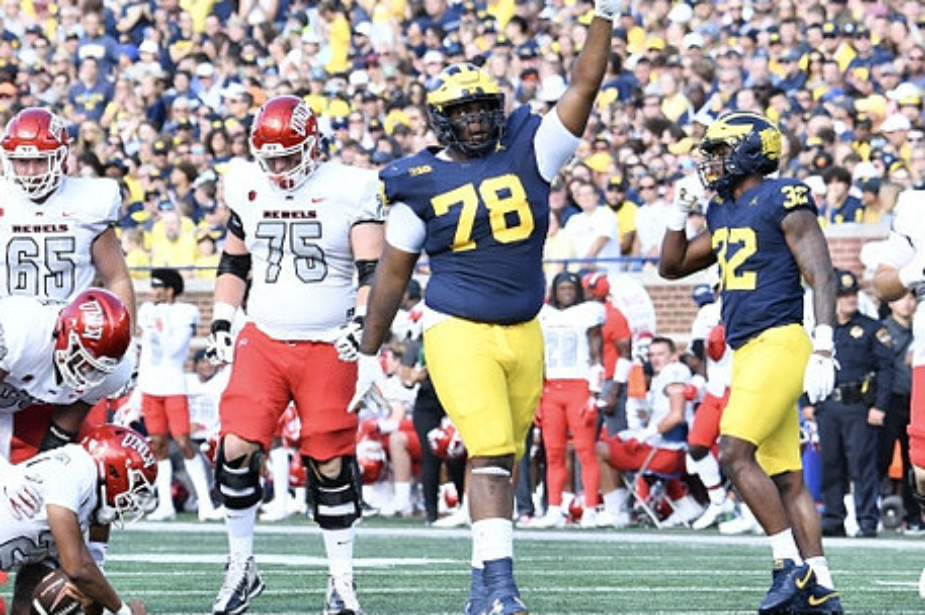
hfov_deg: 4.9
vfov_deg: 3.3
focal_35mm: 419
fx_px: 10758
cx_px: 476
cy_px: 249
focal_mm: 220
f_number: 5.3
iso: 1000
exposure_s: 1/1000
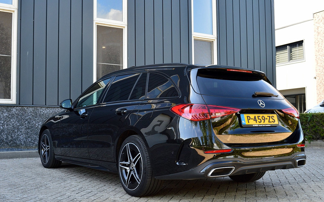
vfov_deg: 29.5
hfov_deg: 45.7
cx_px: 166
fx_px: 384
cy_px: 106
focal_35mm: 44
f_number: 9
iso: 400
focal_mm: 27
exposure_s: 1/125
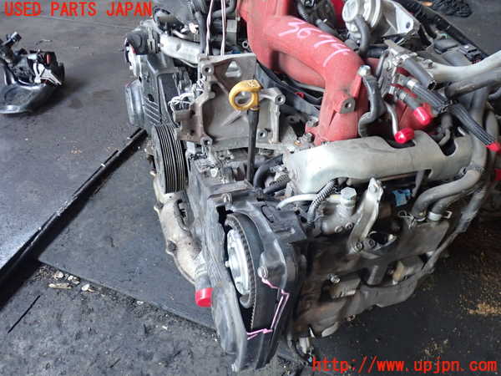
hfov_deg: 60.0
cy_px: 188
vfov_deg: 46.8
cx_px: 250
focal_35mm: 30
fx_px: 434
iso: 320
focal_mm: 5.4
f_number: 2.3
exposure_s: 1/30
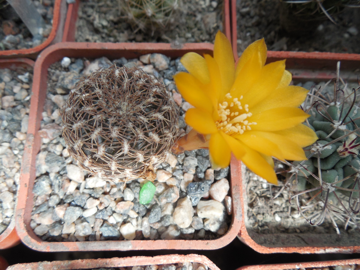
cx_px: 180
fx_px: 322
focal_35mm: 31
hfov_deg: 58.4
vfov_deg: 45.4
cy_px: 135
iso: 125
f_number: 3.6
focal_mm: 5.6
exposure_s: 1/125
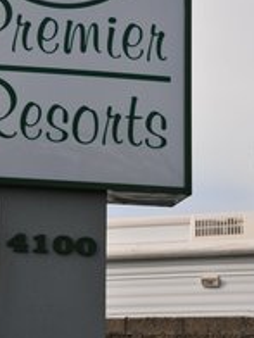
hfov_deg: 10.1
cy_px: 59
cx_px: 62
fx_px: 1438
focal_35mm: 147
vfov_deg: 13.4
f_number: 4.8
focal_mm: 50
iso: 200
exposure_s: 1/1600
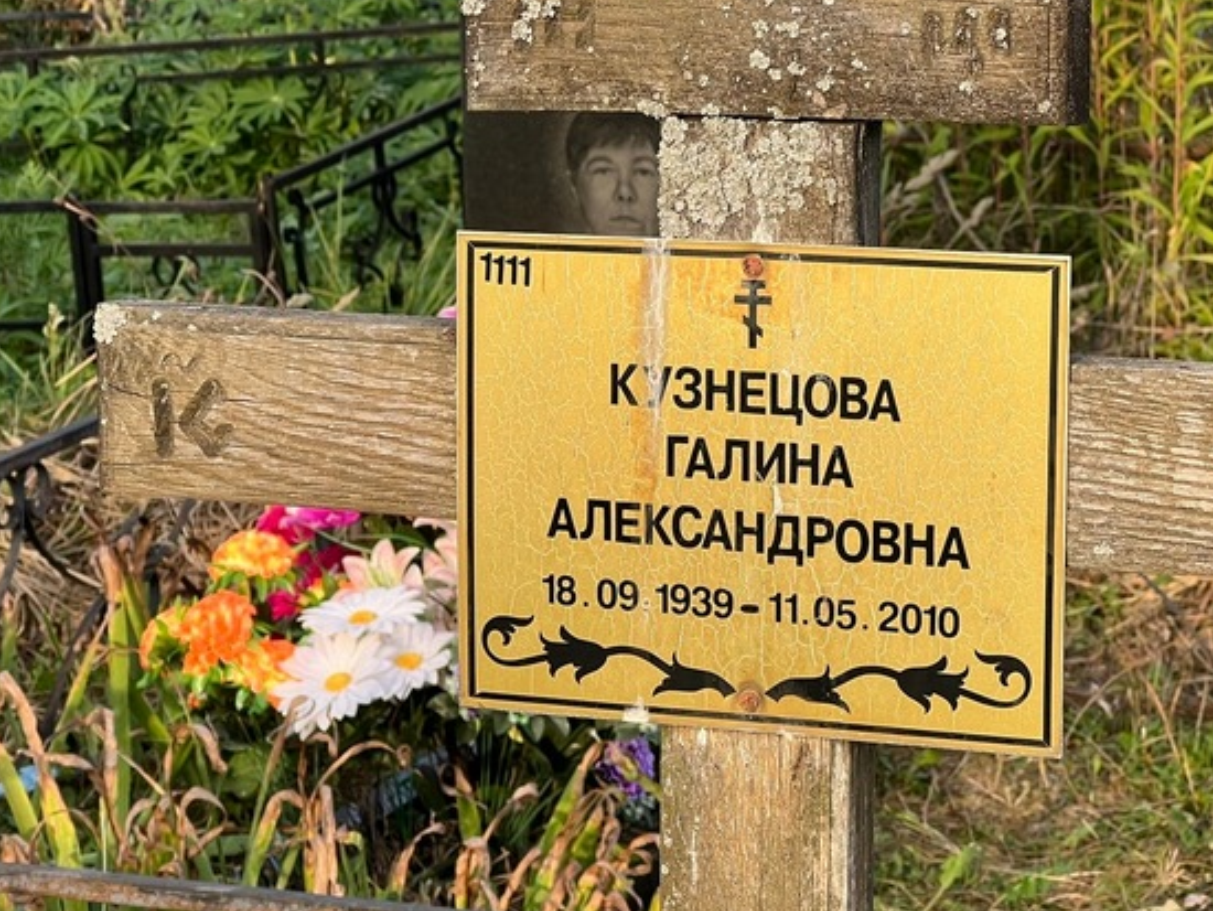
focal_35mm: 112
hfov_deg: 17.6
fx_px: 3926
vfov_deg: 13.2
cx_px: 644
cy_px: 452
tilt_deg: -12.9
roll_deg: +3.6
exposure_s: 1/136
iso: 32
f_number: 2.8
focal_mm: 9
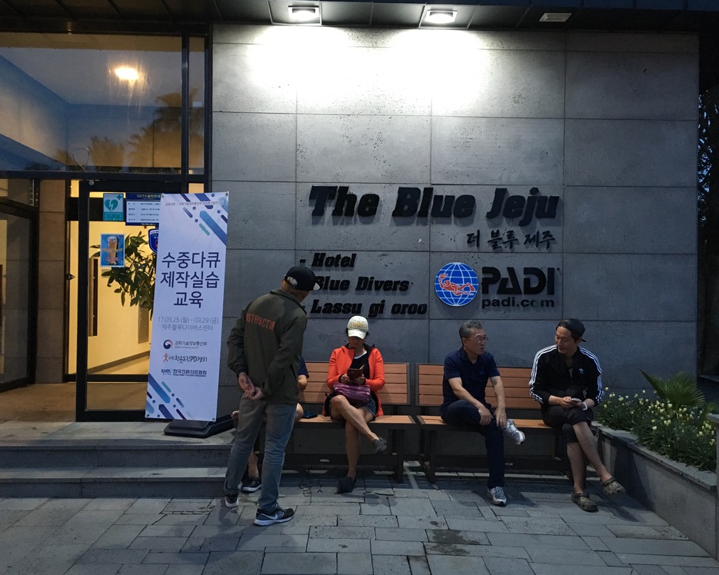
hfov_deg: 57.2
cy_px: 290
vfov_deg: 47.1
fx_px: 660
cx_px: 363
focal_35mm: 31
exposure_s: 1/30
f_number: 2.2
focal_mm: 4.15
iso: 160
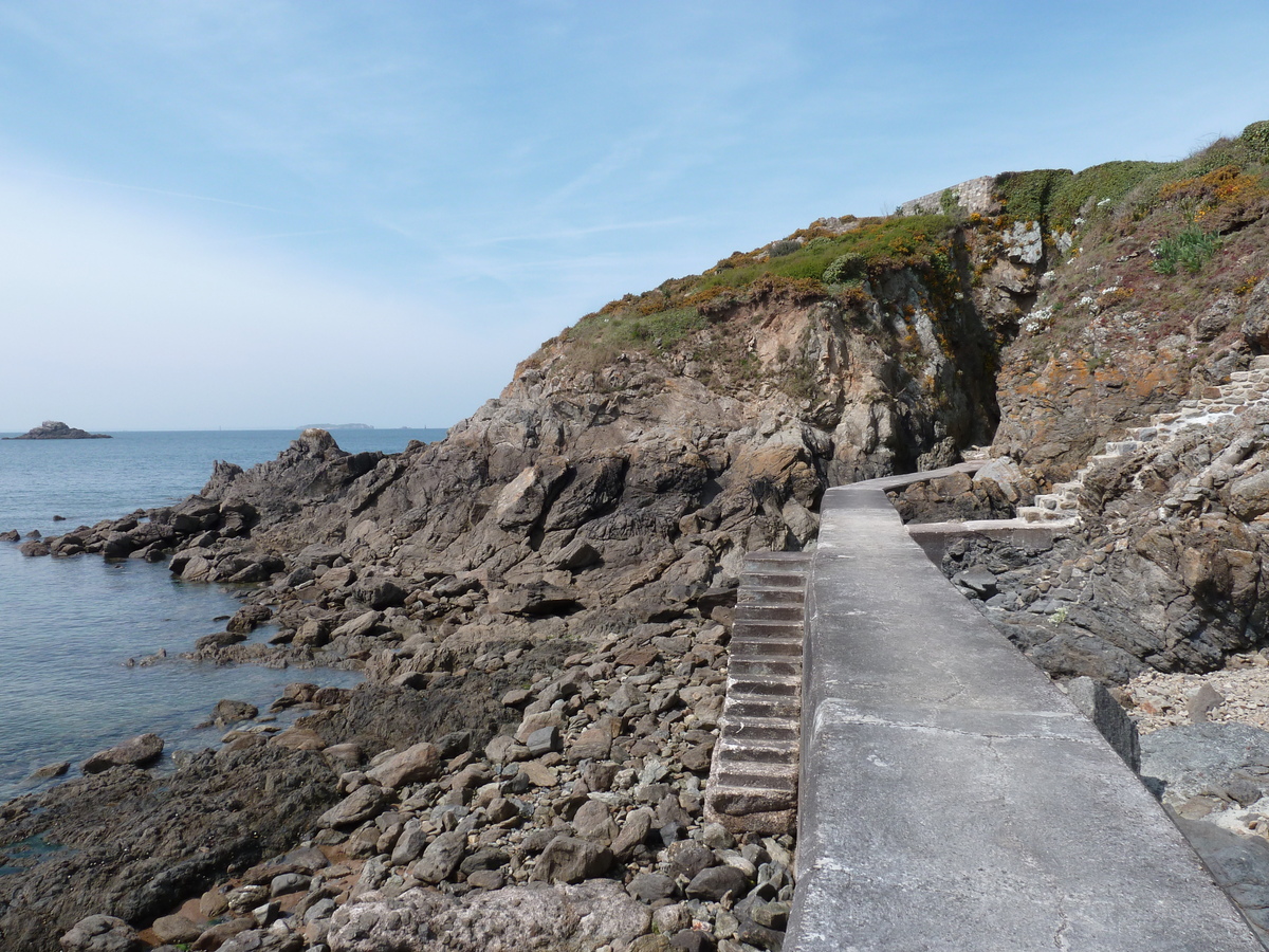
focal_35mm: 25
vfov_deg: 54.9
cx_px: 634
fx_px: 916
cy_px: 476
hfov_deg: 69.4
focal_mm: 4.1
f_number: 4.5
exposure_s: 1/400
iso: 80
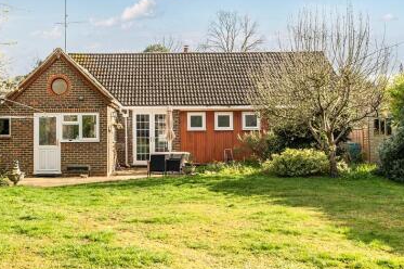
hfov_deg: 42.6
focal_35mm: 46
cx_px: 162
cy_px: 124
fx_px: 516
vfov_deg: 29.2
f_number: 8
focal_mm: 24
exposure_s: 1/320
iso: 400
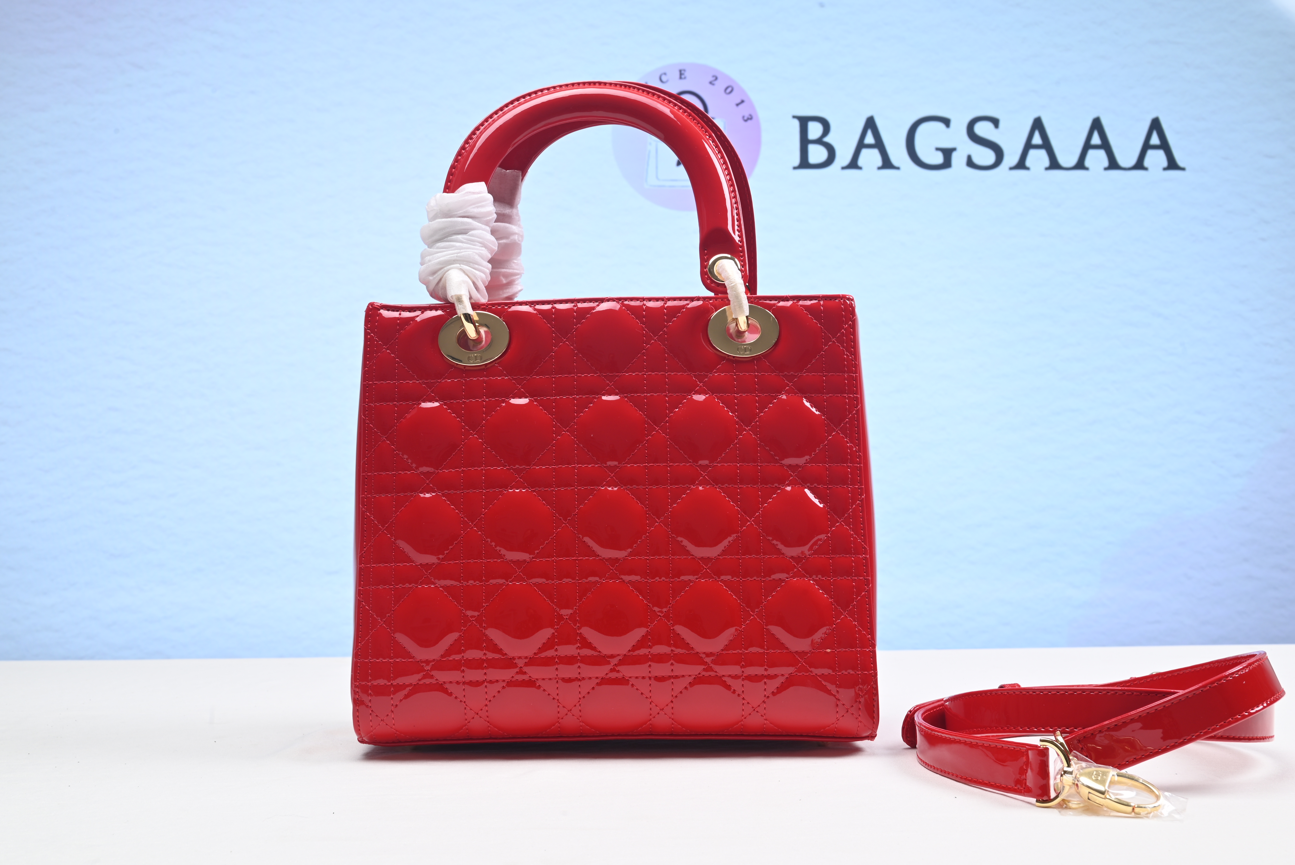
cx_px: 648
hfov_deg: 49.5
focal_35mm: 39
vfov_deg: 34.2
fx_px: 1403
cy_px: 432
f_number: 16
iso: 100
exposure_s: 1/2
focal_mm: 39
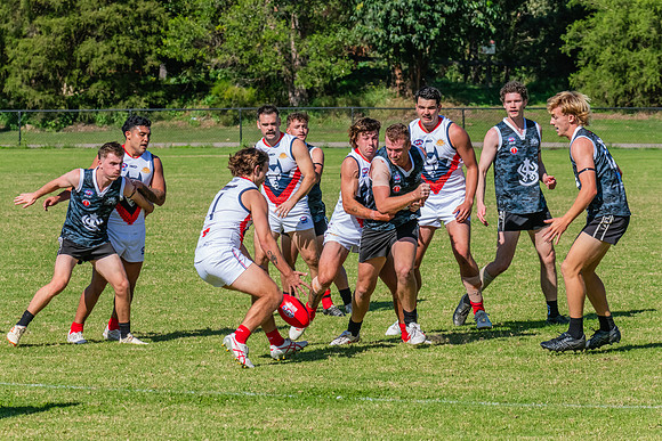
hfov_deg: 8.6
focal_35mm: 240
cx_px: 331
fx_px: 4414
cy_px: 220
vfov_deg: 5.7
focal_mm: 240
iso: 1600
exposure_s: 1/1600
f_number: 16
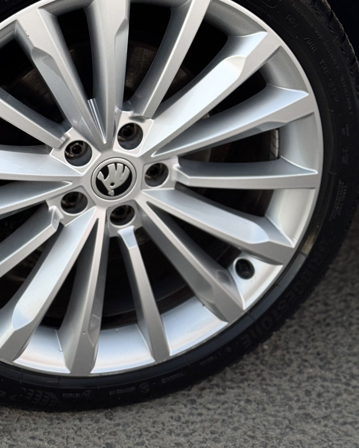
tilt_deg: -22.0
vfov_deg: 20.2
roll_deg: +0.6
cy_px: 55
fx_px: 1235
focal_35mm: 93
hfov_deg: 16.5
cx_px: 111
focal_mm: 6.76
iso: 100
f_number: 1.78
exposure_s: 1/85
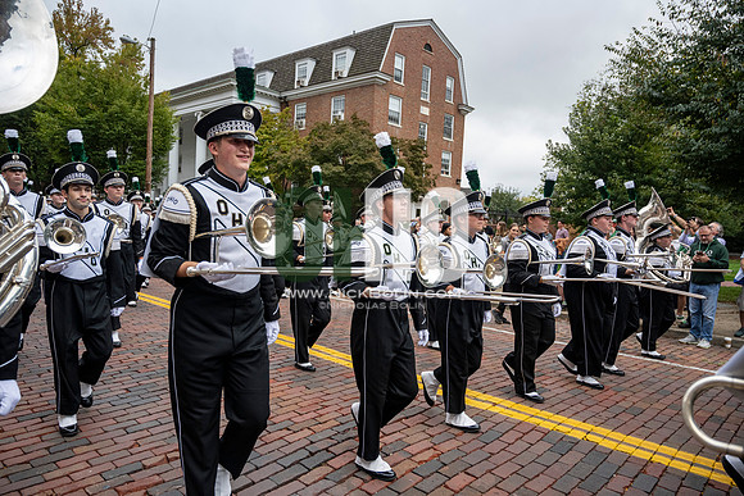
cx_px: 372
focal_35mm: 24
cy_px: 248
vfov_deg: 53.2
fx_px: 496
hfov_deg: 73.7
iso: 640
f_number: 4
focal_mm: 24
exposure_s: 1/1600
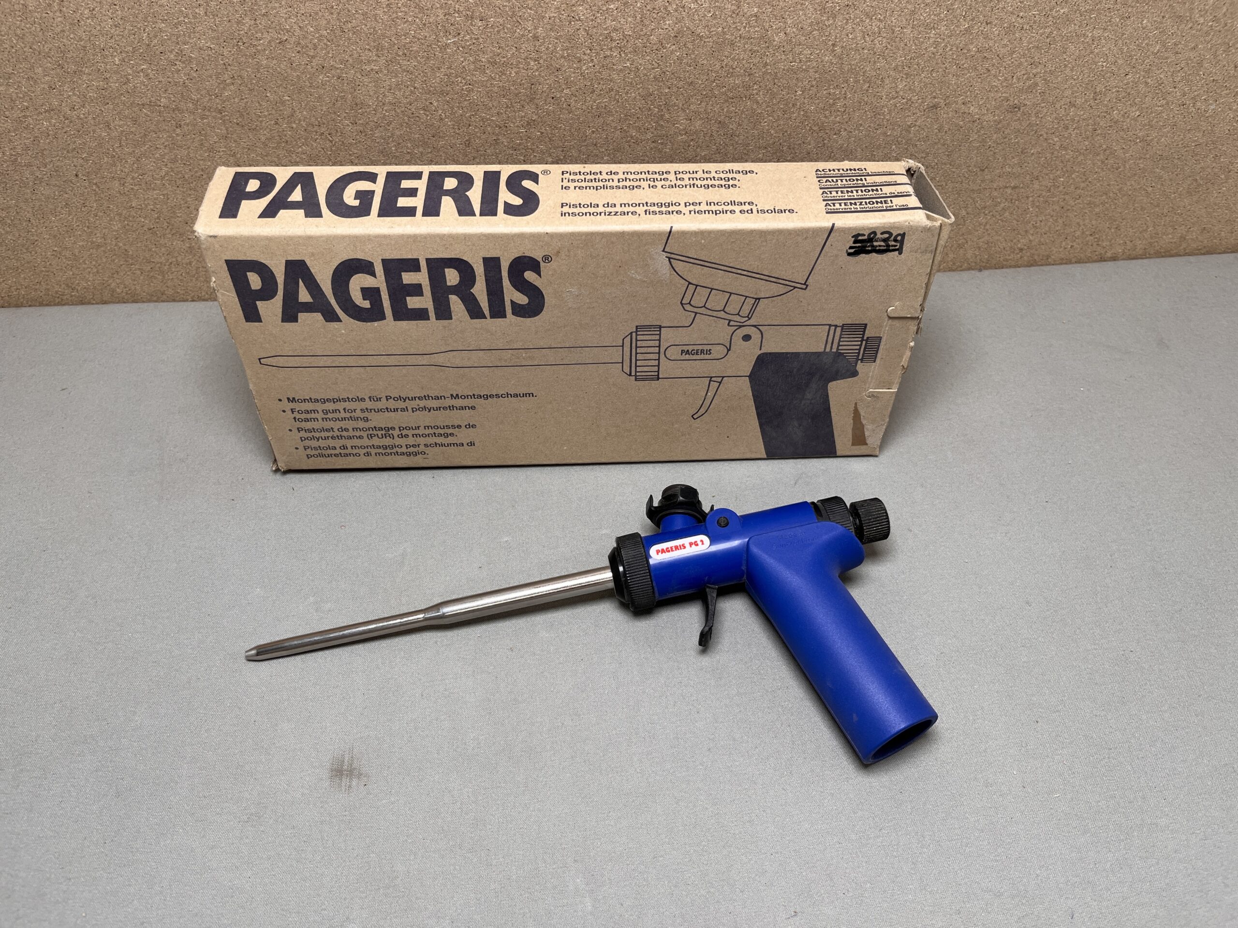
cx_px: 619
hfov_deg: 67.3
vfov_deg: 53.1
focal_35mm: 26
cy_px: 464
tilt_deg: -52.2
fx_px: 930
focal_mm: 5.1
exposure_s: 1/100
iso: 40
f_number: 1.6
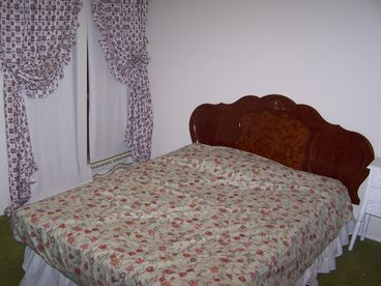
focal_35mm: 38
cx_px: 190
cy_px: 143
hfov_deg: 49.0
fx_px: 418
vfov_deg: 37.7
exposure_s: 1/60
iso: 140
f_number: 2.8
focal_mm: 6.3
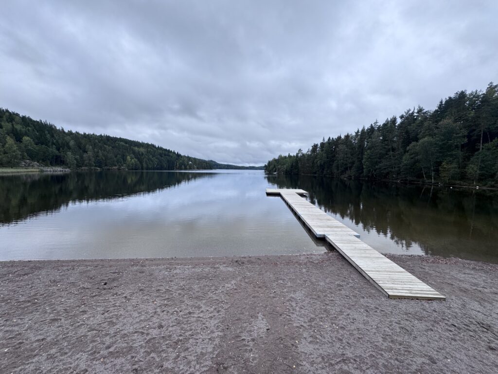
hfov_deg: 102.1
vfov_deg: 85.7
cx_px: 249
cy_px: 187
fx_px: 201
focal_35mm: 14
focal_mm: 2.22
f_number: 2.2
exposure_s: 1/636
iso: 40
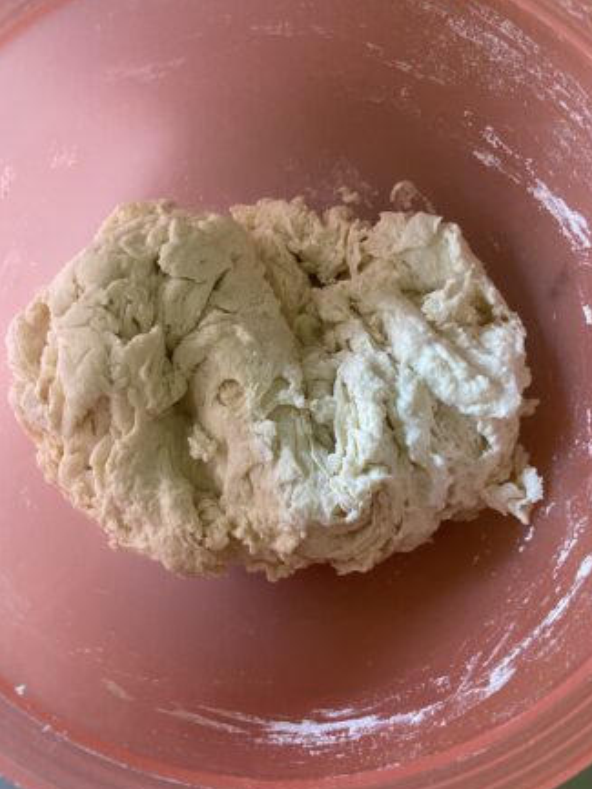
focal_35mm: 30
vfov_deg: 59.8
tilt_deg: -81.7
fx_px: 684
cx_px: 267
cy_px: 439
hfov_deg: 46.8
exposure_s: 1/60
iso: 320
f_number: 1.8
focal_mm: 4.25
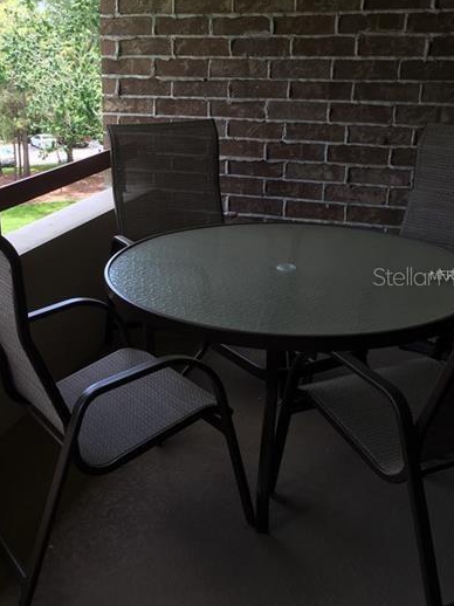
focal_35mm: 43
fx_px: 753
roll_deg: -0.8
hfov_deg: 33.2
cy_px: 276
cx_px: 146
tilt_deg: -17.5
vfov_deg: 43.8
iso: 32
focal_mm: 4.15
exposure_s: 1/257
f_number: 2.2
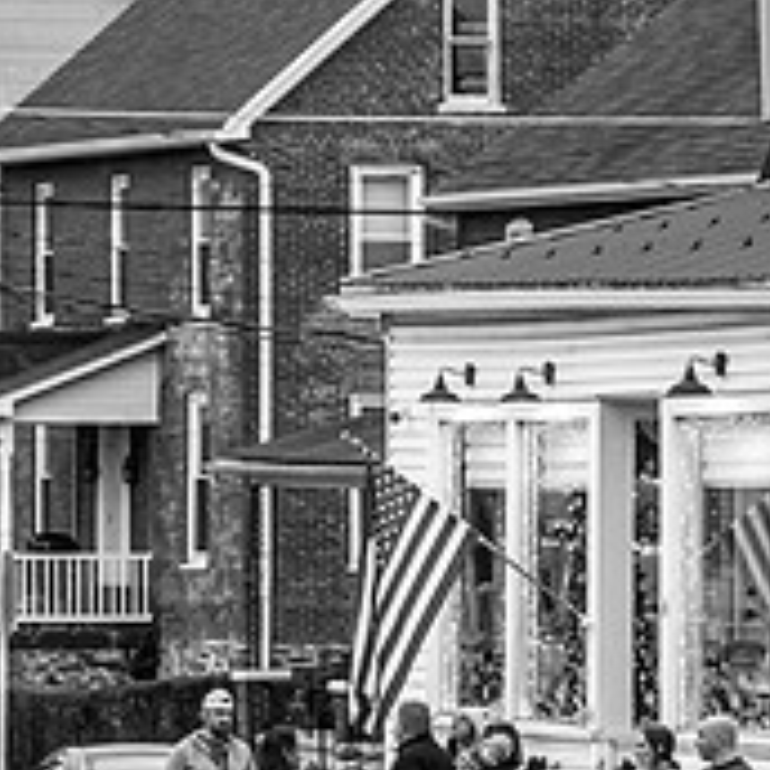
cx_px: 806
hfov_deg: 4.7
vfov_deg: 4.7
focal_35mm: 372
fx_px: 9362
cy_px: 721
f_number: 7.1
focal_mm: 105
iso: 1600
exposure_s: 1/80
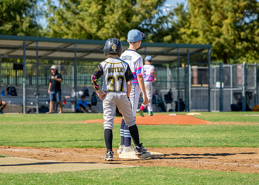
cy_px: 89
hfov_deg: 13.2
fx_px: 1123
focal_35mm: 153
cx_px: 121
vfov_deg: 9.4
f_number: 5
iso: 1000
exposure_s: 1/5000
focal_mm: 128
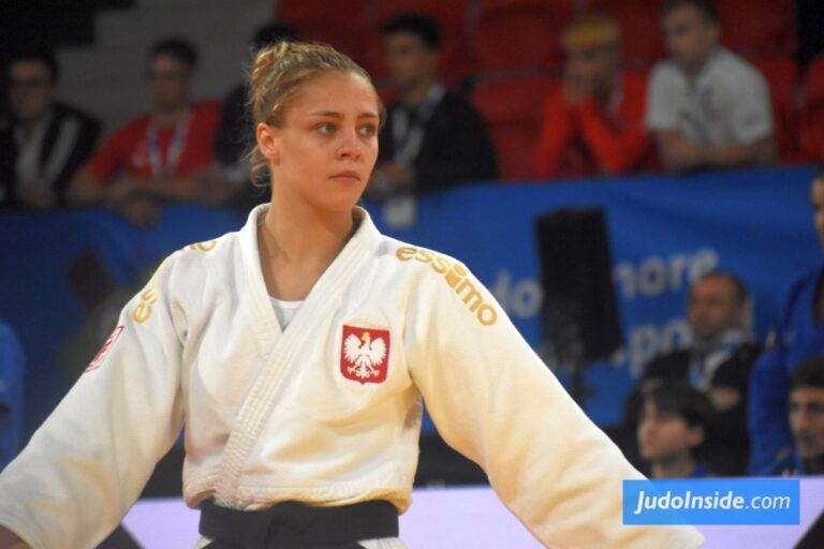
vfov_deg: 3.7
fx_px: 8583
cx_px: 412
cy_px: 274
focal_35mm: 375
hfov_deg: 5.5
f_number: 7.1
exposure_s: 1/640
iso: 3200
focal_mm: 250
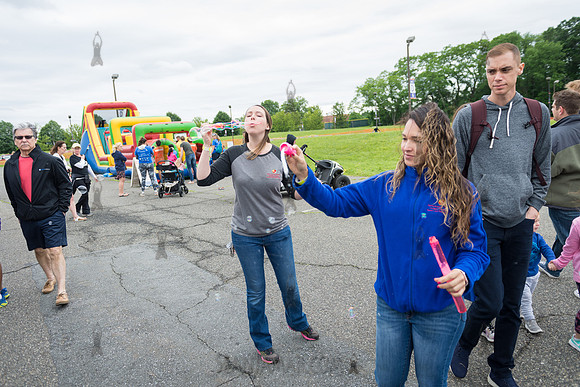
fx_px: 435
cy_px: 194
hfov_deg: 67.4
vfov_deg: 48.0
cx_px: 290
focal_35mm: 27
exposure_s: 1/800
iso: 200
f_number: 3.5
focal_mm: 27
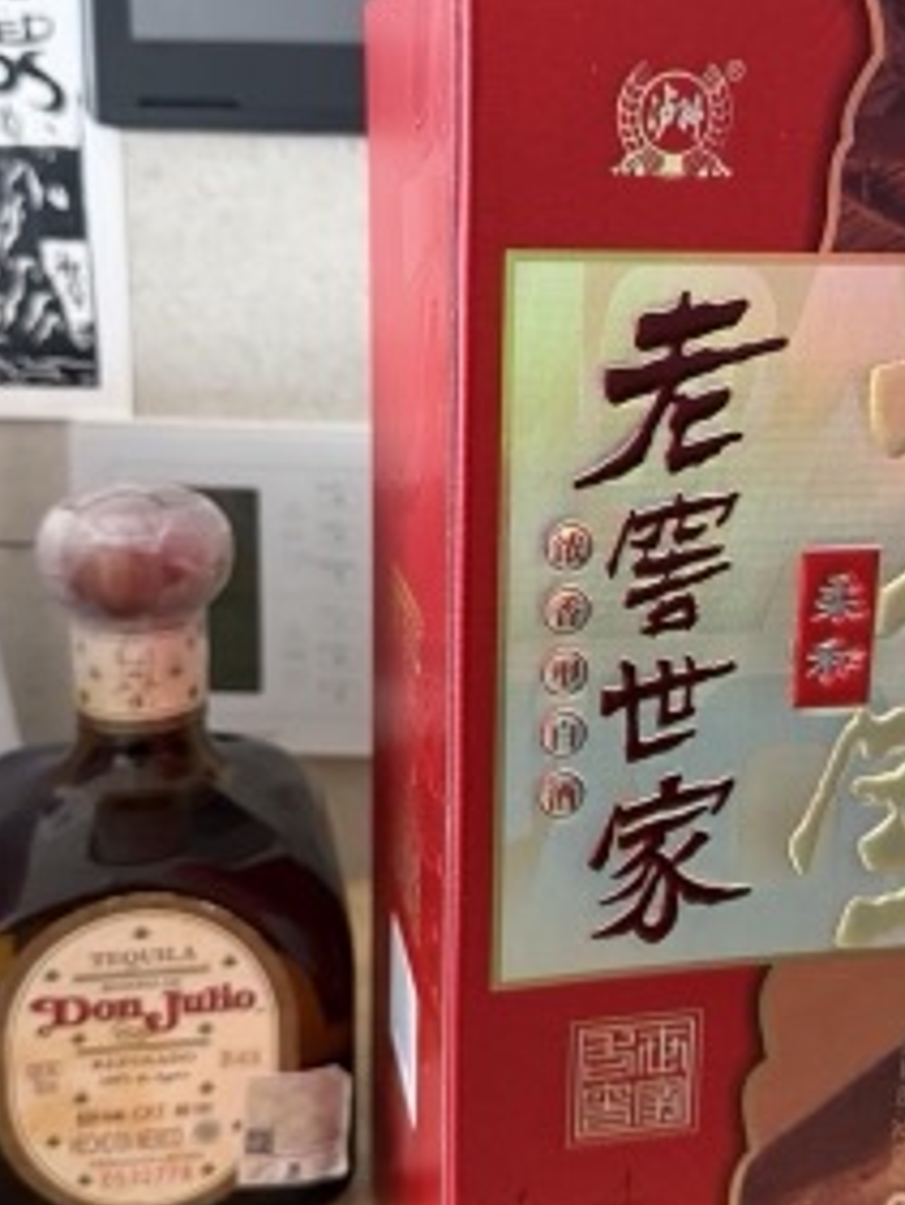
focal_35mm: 41
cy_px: 536
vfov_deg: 45.7
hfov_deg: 35.1
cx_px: 523
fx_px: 1428
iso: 640
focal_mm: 6.76
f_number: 1.78
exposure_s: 1/60
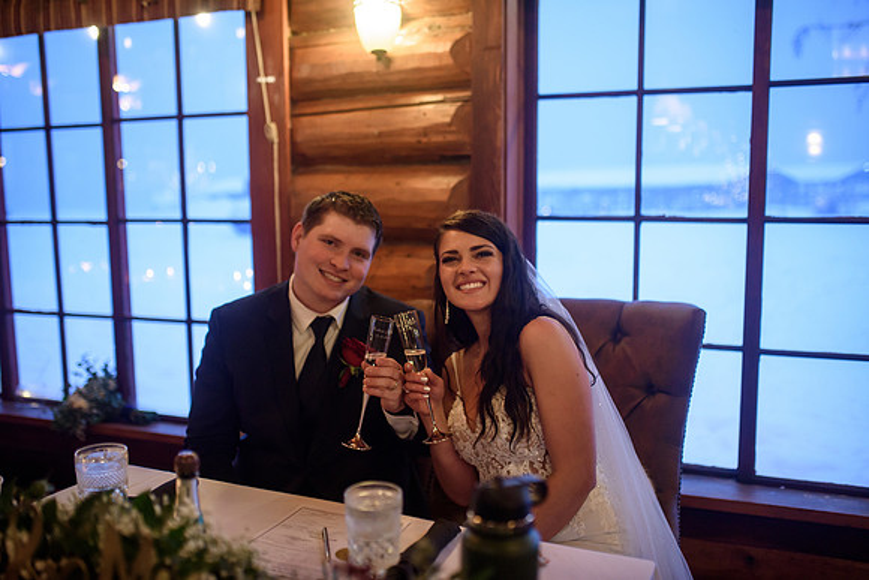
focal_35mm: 35
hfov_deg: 54.3
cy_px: 290
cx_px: 434
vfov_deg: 37.8
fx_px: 847
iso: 2000
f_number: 1.8
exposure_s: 1/250
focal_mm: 35
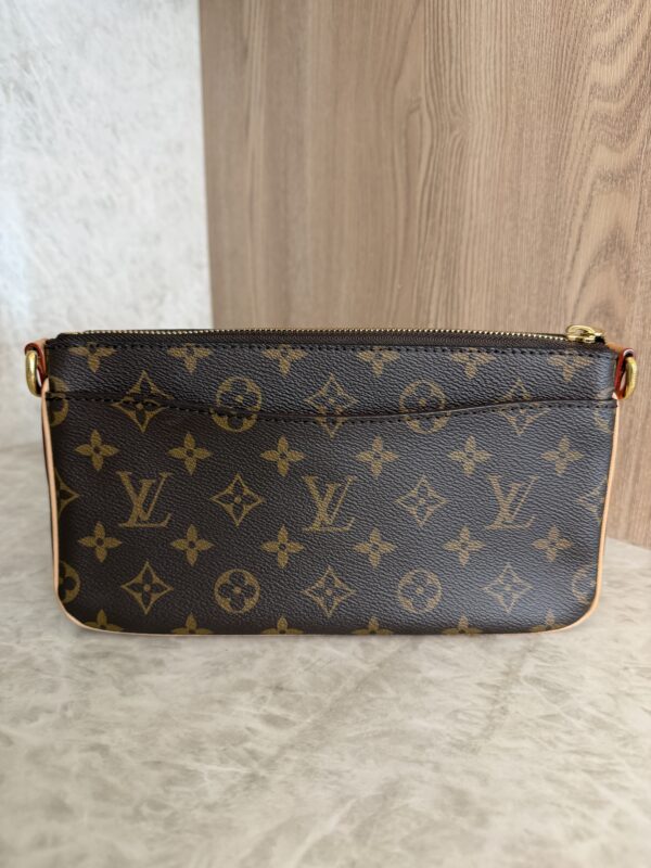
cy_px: 434
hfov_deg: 56.8
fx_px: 602
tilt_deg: -15.0
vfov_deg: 71.6
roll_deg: -1.2
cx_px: 326
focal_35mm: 24
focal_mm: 6.76
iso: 160
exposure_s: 1/120
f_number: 1.78
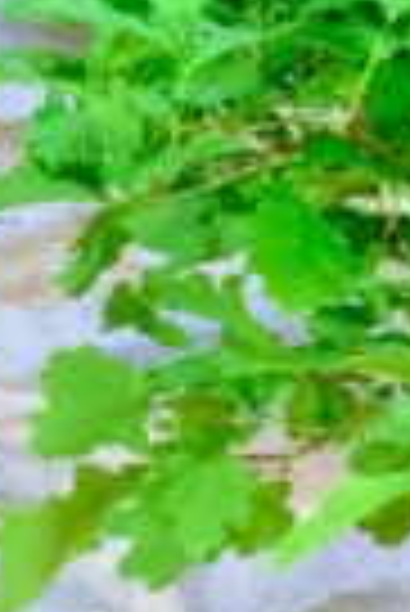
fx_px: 4294
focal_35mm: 252
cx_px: 946
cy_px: 315
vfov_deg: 8.2
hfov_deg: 5.3
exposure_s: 1/15
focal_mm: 34.3
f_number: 16
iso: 2000
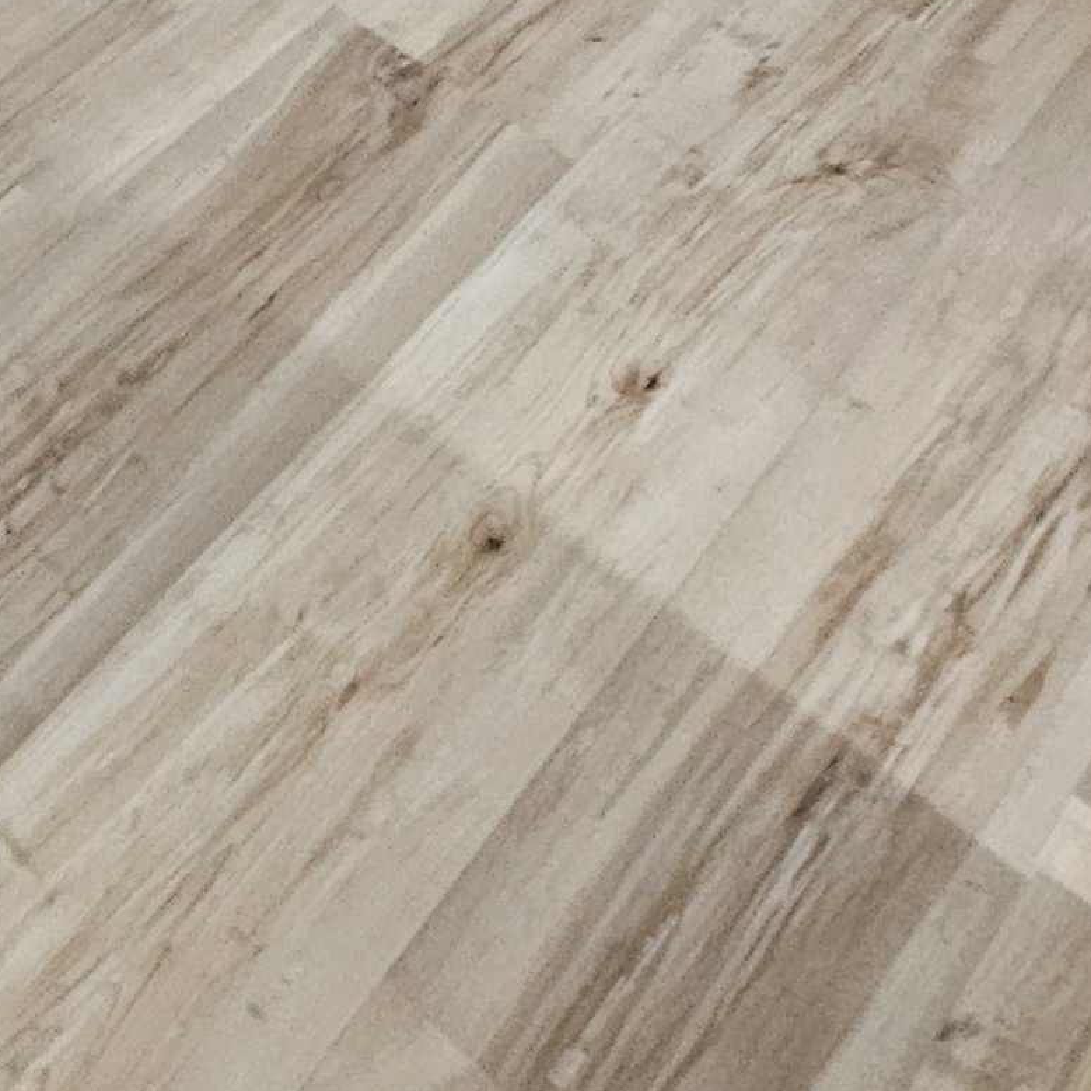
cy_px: -759
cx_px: -660
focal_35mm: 59
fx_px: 2104
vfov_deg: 21.5
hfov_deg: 22.4
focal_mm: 2.2
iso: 320
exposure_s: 1/33.3
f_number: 2.2
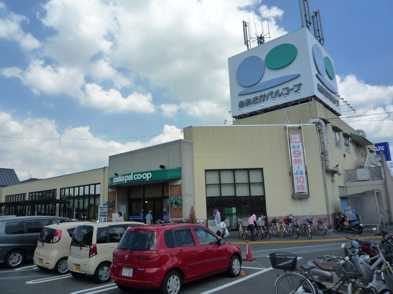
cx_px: 196
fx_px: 284
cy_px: 147
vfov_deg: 54.9
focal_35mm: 25
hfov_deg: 69.4
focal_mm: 4.4
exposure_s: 1/800
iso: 160
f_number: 4.5
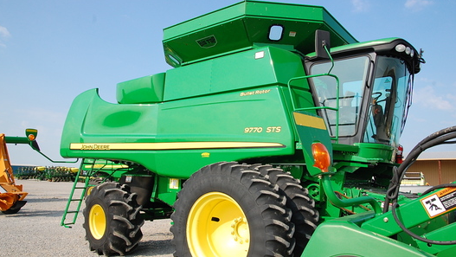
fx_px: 333
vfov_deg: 42.1
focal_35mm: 28
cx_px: 224
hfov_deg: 68.8
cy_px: 148
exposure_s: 1/400
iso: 400
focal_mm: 17
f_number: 10
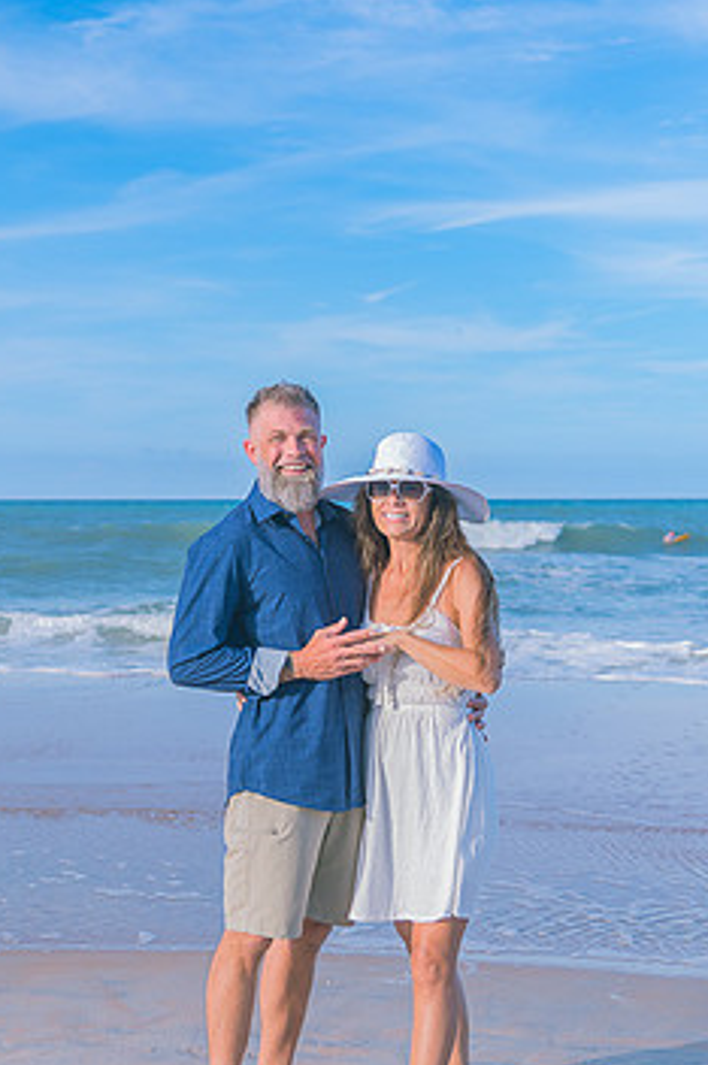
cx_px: 386
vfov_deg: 31.4
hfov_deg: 21.2
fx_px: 1892
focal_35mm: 64
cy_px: 596
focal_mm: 50
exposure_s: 1/200
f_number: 4
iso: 160
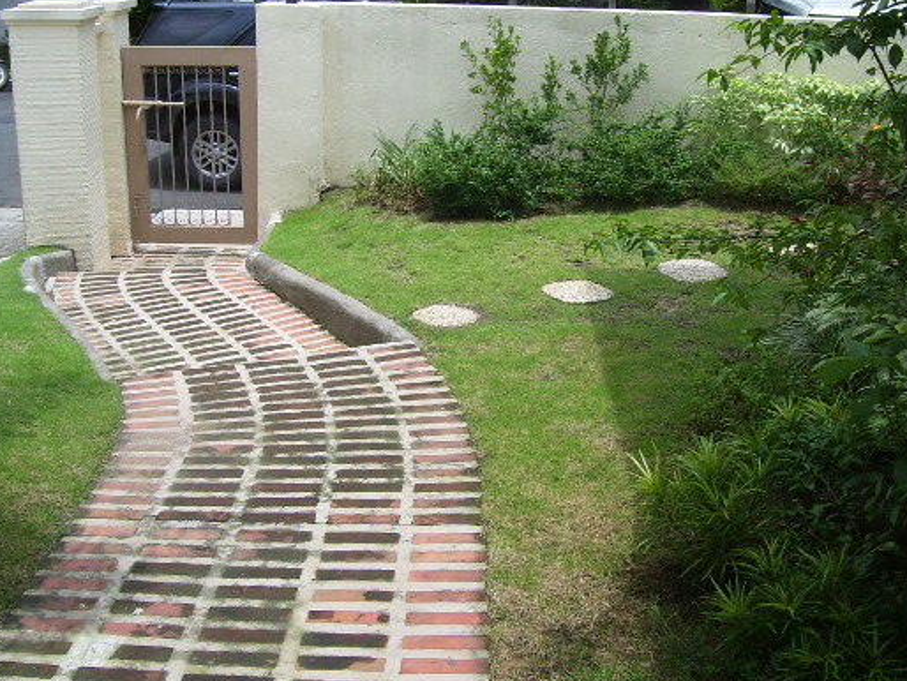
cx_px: 466
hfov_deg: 44.8
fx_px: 1101
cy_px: 291
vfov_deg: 34.3
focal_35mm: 42
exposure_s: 1/500
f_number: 4.8
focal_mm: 6
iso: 80
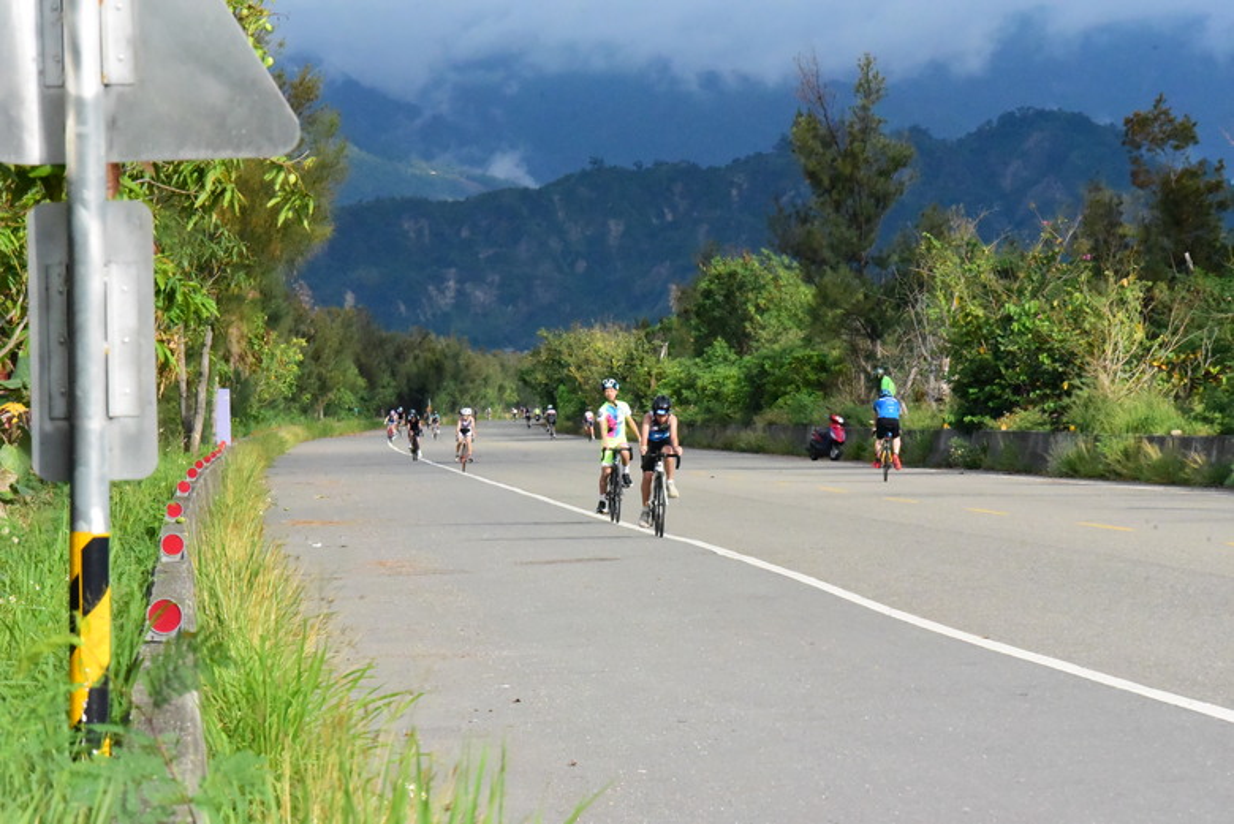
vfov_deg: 8.1
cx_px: 617
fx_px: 5830
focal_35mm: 170
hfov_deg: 12.1
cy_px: 412
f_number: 20
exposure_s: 1/4000
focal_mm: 170
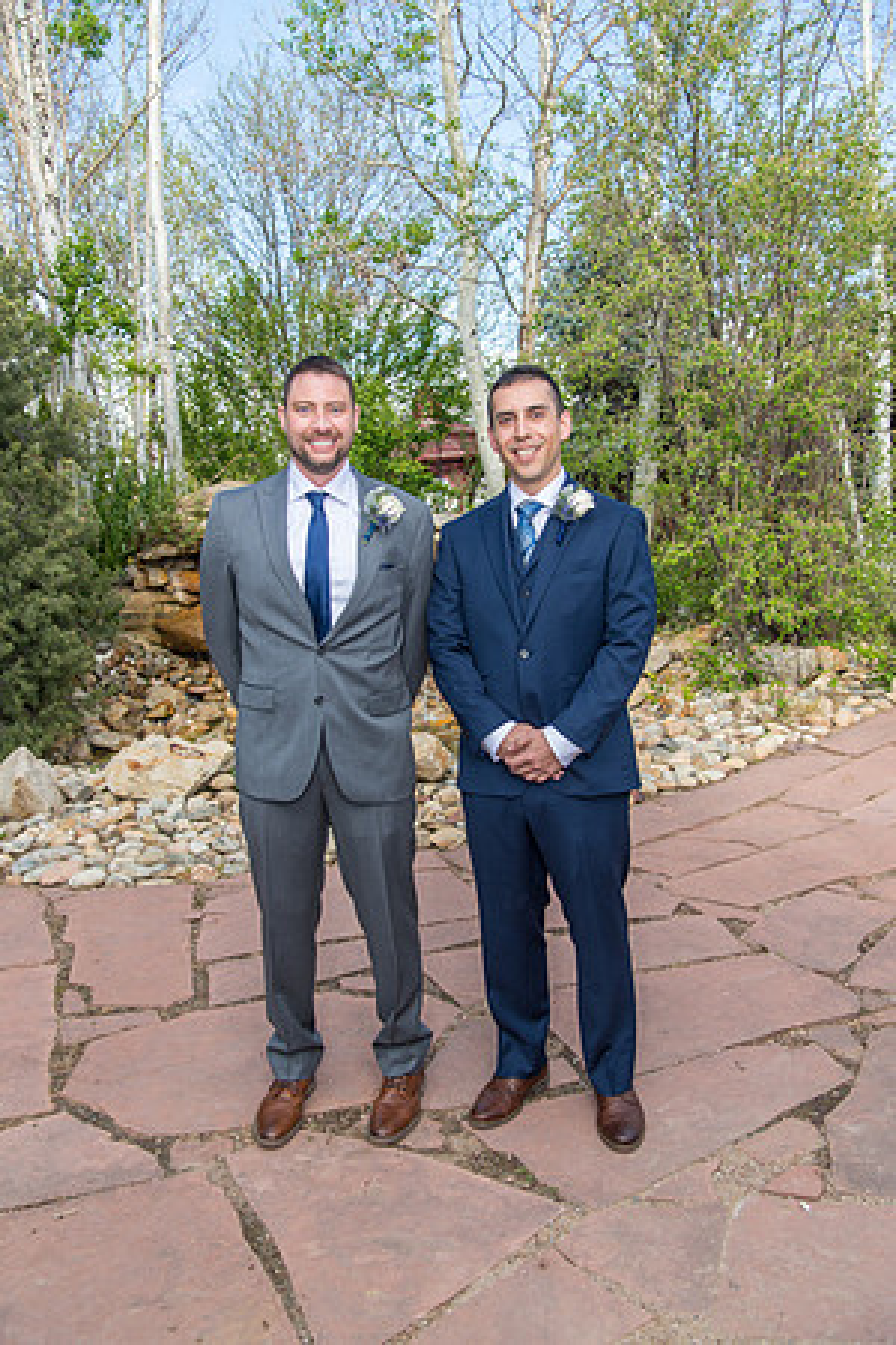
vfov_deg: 60.3
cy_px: 672
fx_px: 1157
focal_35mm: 31
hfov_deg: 42.3
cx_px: 448
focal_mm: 31
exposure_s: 1/250
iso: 100
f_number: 5
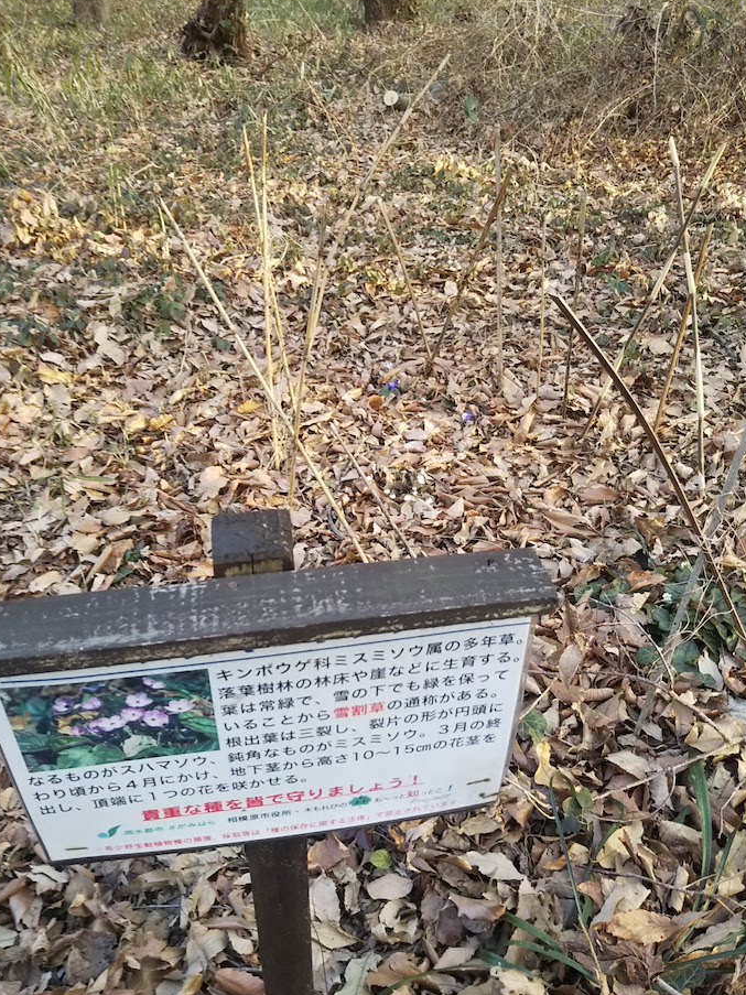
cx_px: 376
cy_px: 506
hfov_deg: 45.4
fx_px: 891
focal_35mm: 31
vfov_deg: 58.4
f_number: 2.2
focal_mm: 4
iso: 32
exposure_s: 1/60
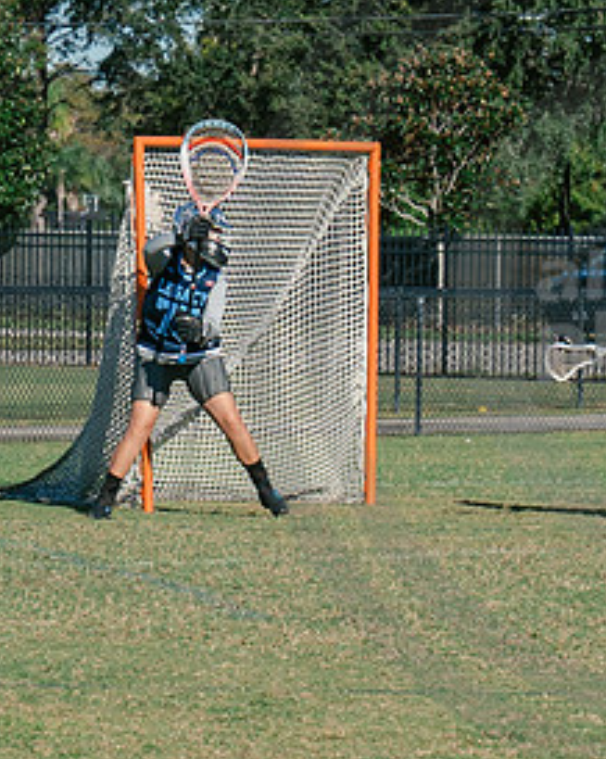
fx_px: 7205
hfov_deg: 4.8
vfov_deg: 6.0
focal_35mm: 321
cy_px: 313
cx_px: -23
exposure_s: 1/1600
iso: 250
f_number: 5.6
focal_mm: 70
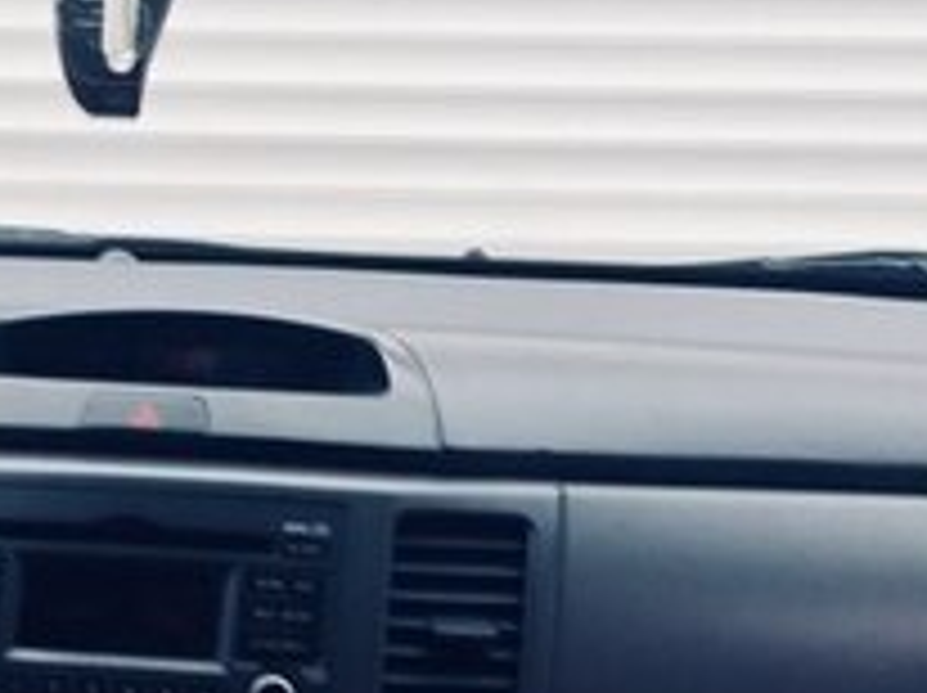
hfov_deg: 20.3
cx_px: -50
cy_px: 938
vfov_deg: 15.0
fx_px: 2488
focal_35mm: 93
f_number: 2.2
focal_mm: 4.15
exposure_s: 1/100
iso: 50
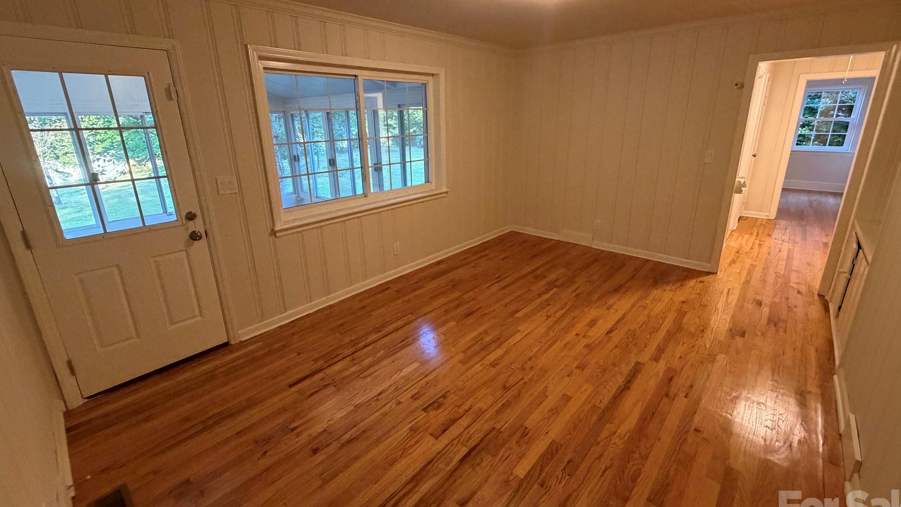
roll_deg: +0.4
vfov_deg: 66.9
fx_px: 382
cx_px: 453
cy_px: 227
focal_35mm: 16
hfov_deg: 99.4
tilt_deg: -17.0
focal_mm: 2.22
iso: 500
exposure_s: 1/60
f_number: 2.2
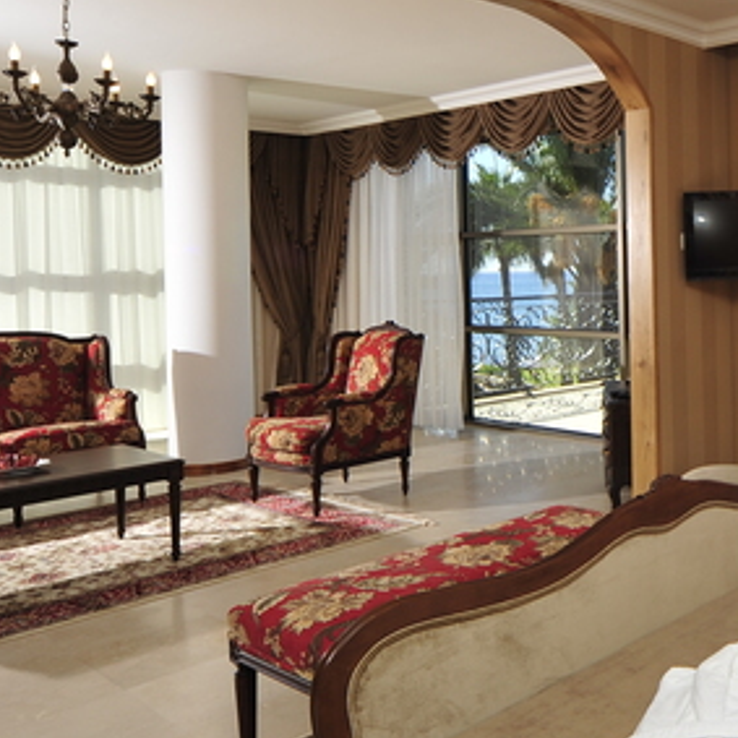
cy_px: 253
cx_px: 756
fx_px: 868
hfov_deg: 39.8
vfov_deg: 45.4
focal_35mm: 36
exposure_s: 1/80
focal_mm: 15
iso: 200
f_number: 11
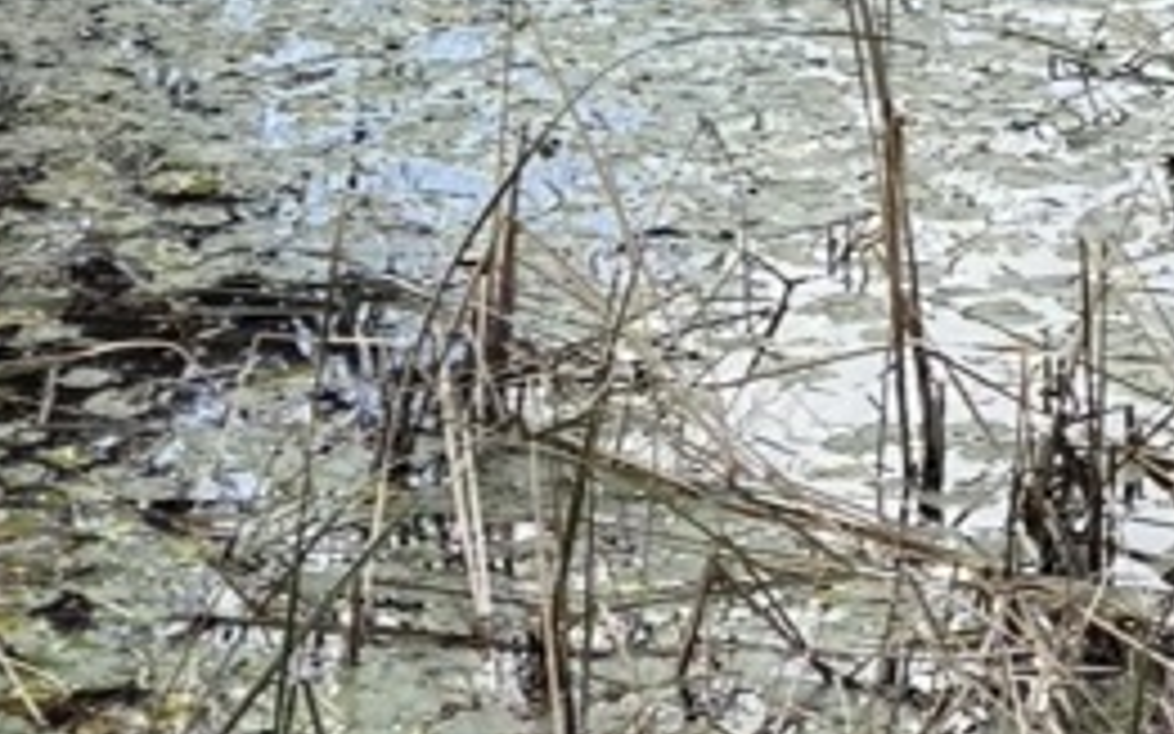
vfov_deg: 6.5
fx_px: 6238
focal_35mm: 195
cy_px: -743
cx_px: 1165
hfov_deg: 10.7
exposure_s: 1/1522
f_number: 1.78
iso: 100
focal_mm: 6.76
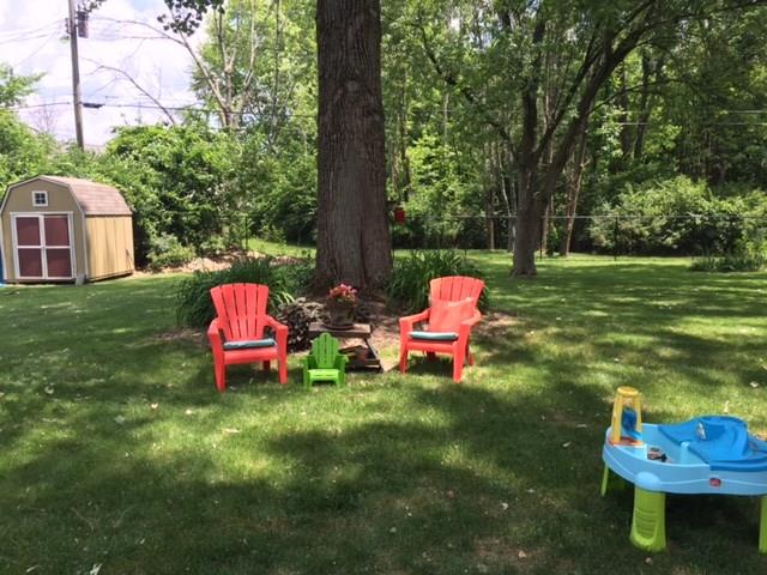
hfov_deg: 61.7
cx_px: 384
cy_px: 288
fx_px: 643
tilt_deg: -6.8
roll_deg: +0.5
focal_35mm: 29
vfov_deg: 48.2
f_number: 2.2
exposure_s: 1/455
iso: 32
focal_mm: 4.15
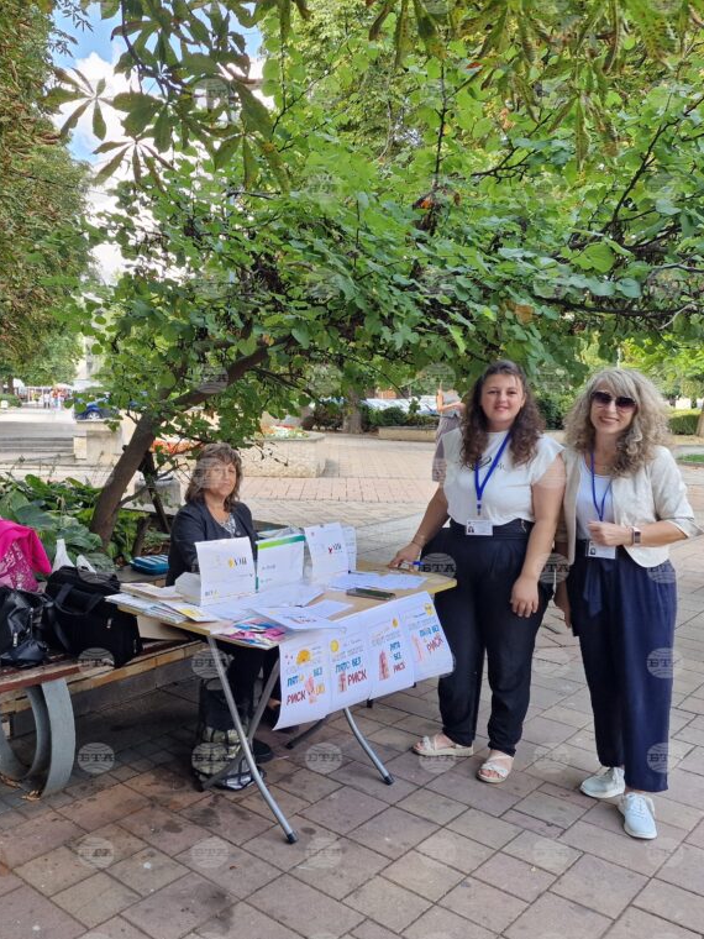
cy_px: 473
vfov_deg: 58.4
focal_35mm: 31
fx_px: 841
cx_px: 210
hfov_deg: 44.5
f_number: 1.8
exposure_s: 1/180
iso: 50
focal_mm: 6.4
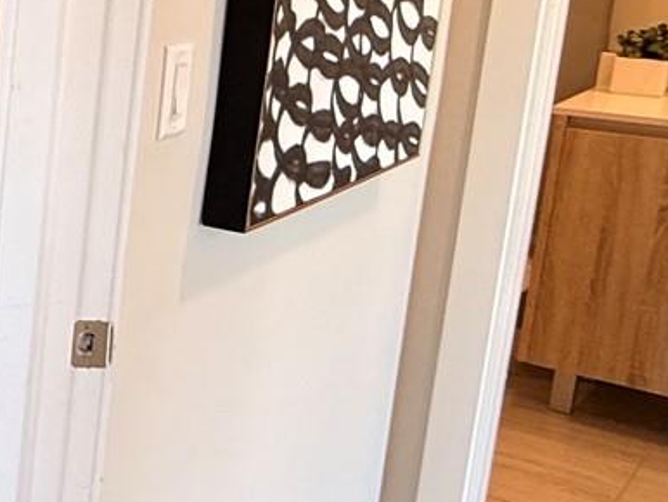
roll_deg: +1.0
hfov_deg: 20.1
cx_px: -616
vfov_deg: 24.7
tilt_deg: -5.4
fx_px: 1120
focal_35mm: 58
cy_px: 71
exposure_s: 1/60
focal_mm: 2.22
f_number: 2.2
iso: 200
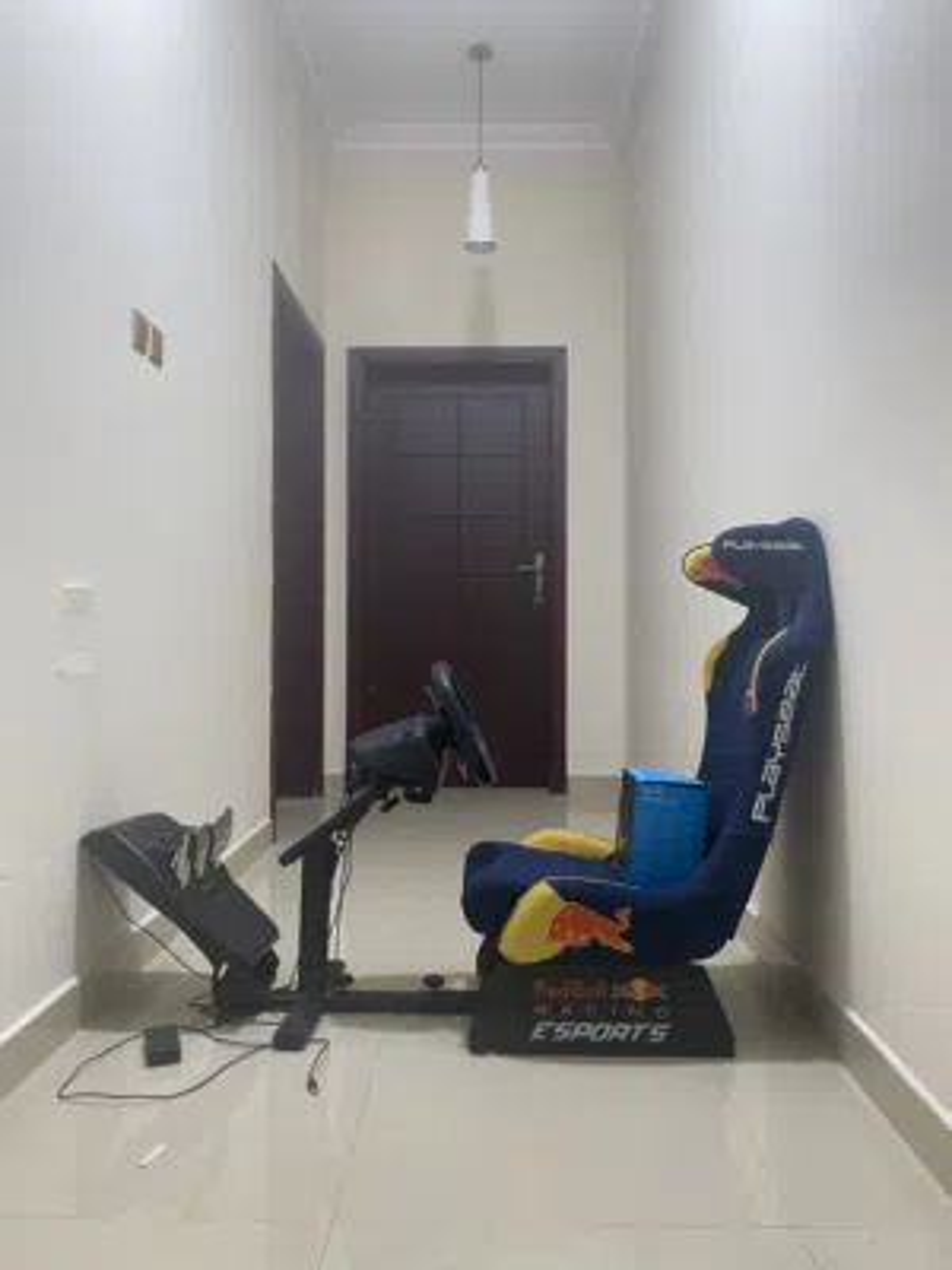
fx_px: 953
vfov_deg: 67.3
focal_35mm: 26
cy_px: 635
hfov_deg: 53.1
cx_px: 476
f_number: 1.8
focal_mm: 4.25
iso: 250
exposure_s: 1/60
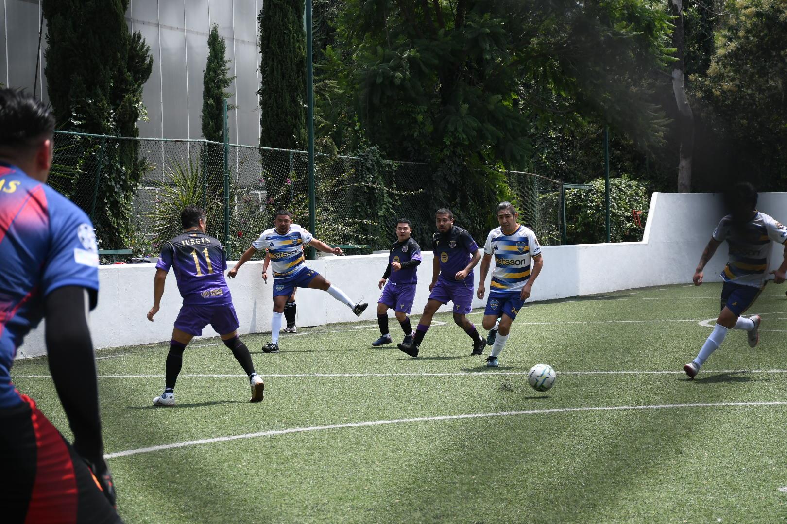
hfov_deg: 24.2
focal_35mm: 84
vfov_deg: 16.3
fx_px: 1836
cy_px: 262
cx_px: 394
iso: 500
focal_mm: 56
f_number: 5.6
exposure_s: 1/1600
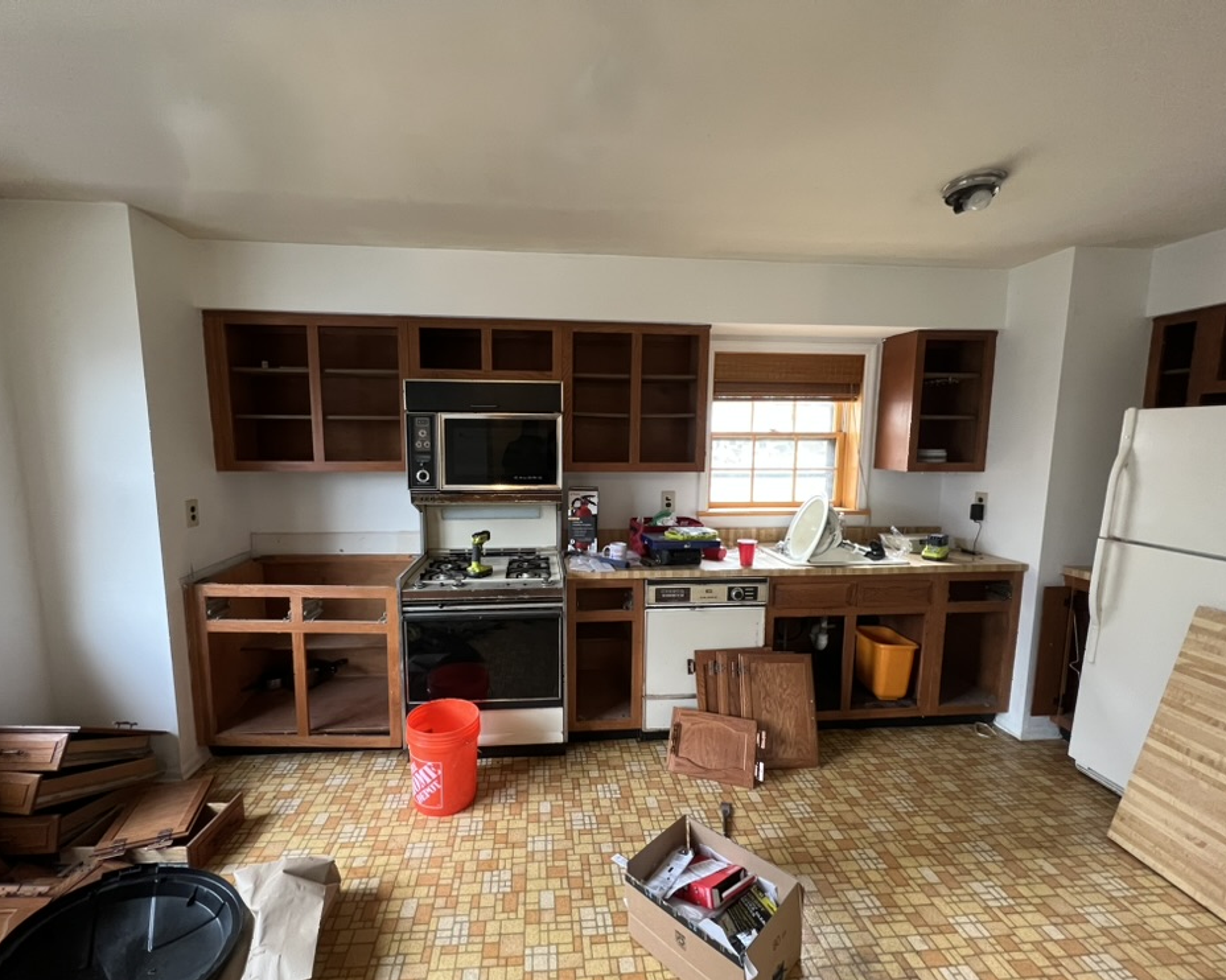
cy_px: 506
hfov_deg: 100.6
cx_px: 579
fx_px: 508
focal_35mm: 14
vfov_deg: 87.9
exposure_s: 1/60
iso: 400
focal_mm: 1.57
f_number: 1.8
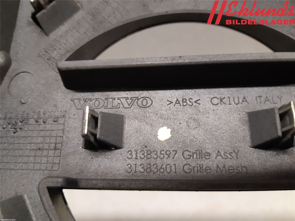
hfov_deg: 67.3
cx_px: 148
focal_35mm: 26
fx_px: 222
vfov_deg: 53.1
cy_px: 110
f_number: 1.7
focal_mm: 3.93
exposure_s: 1/33
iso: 200
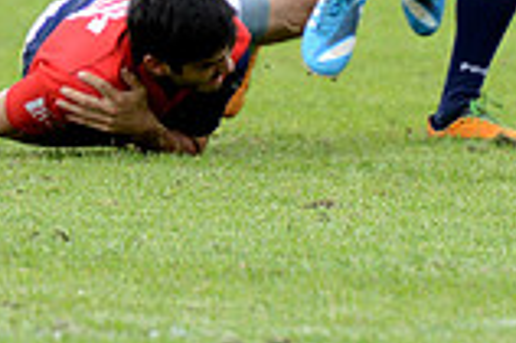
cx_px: 176
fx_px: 14232
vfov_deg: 1.4
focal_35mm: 994
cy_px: -276
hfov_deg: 2.1
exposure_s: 1/800
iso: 320
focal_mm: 270
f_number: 4
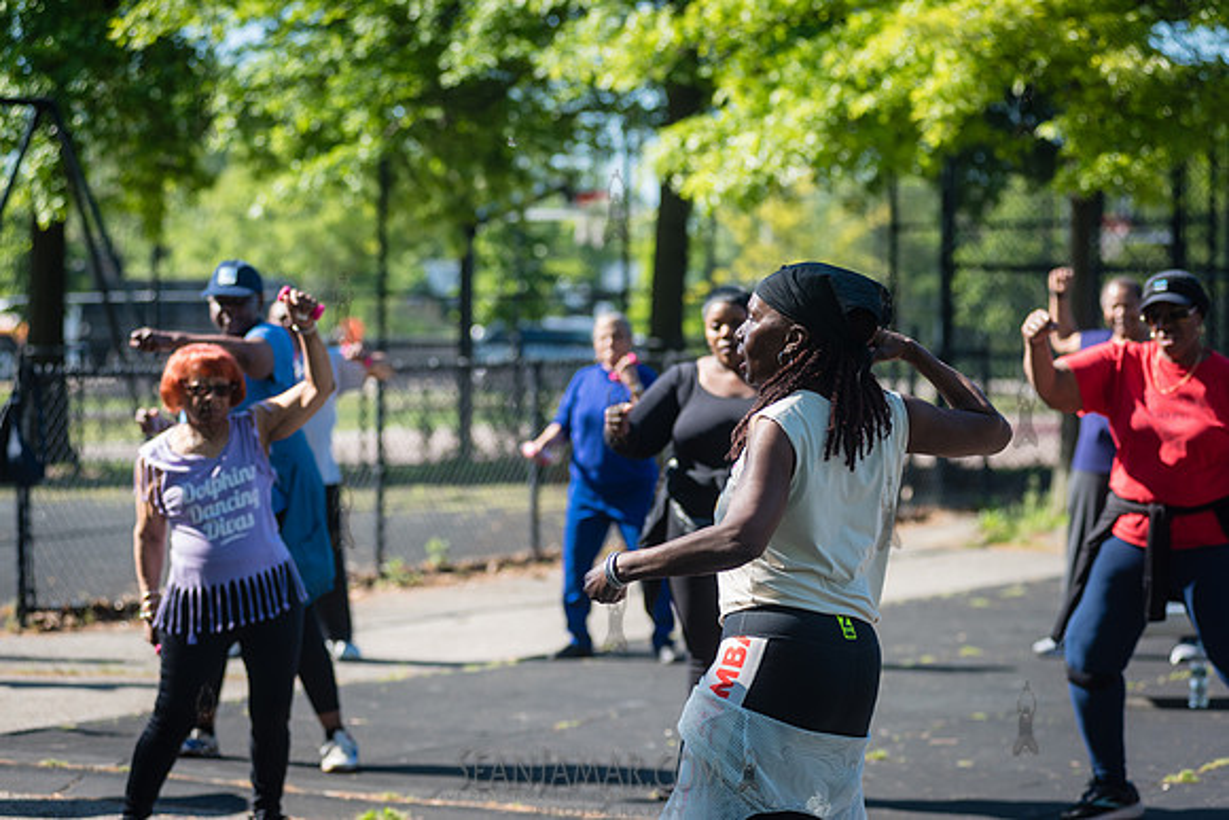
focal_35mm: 106
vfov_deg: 13.0
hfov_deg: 19.3
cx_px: 614
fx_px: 3607
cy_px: 410
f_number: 3.5
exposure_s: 1/800
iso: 200
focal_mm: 105
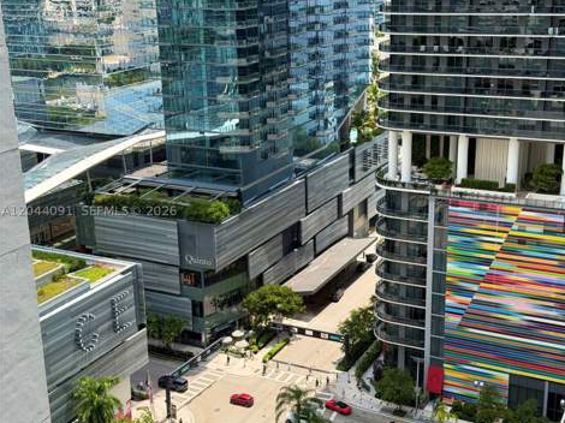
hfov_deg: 38.9
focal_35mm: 49
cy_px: 211
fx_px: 799
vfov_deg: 29.6
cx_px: 287
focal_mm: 6.76
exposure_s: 1/2146
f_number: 1.78
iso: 100
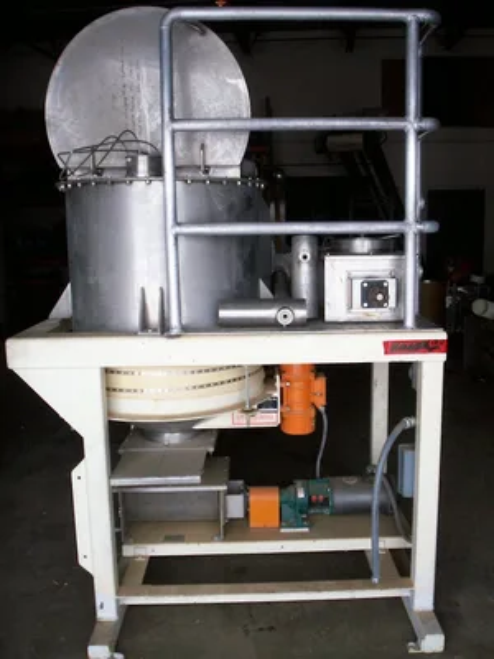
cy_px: 330
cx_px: 247
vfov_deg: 51.4
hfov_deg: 39.7
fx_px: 685
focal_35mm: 36
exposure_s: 1/84.1
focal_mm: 5.9
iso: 100
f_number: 4.5
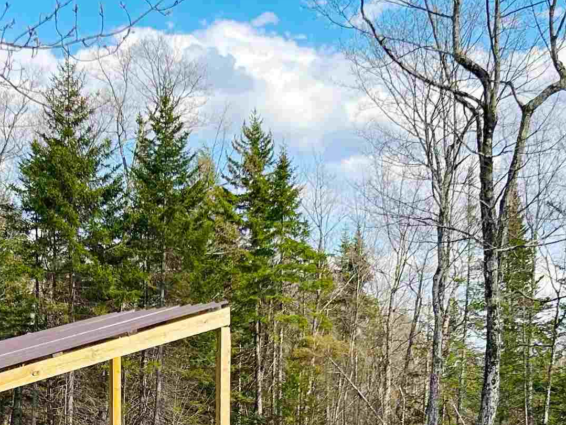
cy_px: 441
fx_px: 1210
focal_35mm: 74
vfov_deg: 19.3
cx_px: 190
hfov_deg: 26.2
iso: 50
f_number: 1.5
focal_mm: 5.7
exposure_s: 1/2123
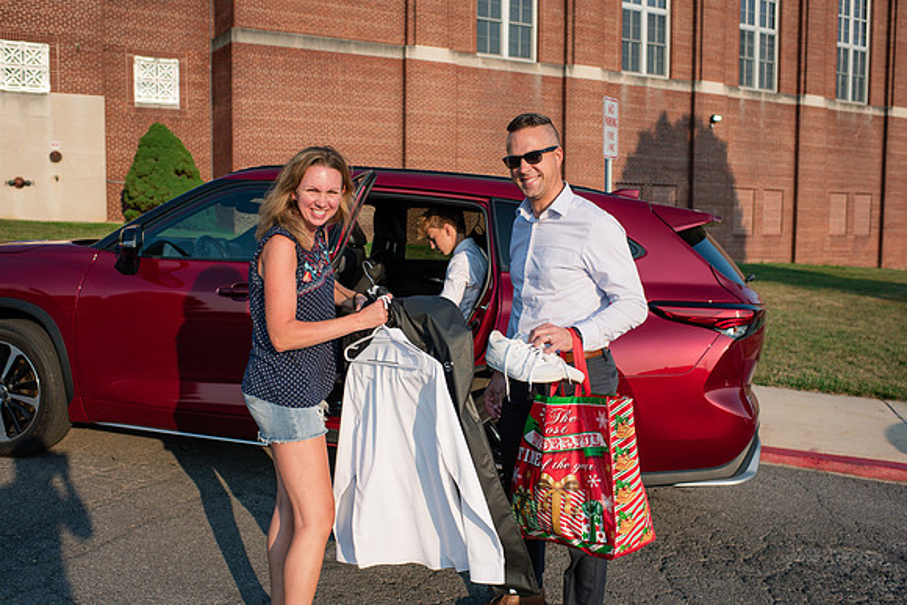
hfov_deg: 54.4
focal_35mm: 35
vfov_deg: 37.9
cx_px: 454
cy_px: 302
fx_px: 882
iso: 250
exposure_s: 1/1600
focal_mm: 35
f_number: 5
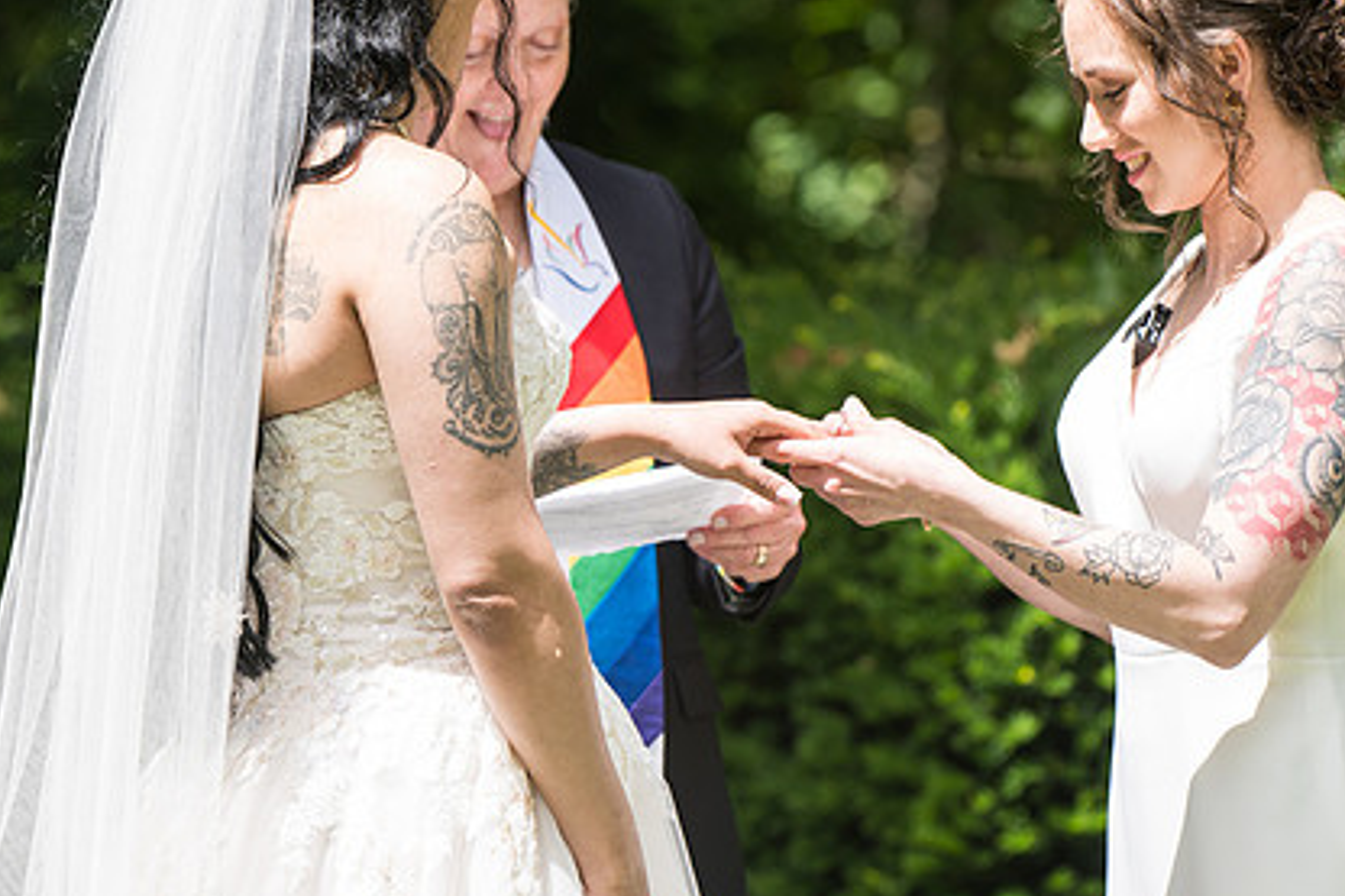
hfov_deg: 7.4
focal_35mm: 279
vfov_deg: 4.9
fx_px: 10419
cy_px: 509
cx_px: 653
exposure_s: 1/400
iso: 100
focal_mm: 200
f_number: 4
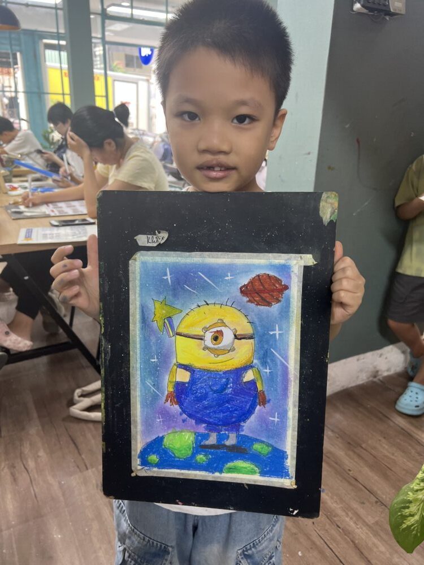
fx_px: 425
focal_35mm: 26
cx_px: 212
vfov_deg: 67.3
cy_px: 282
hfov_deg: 53.1
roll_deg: -1.5
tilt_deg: -20.9
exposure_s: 1/50
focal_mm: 5.7
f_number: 1.5
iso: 80
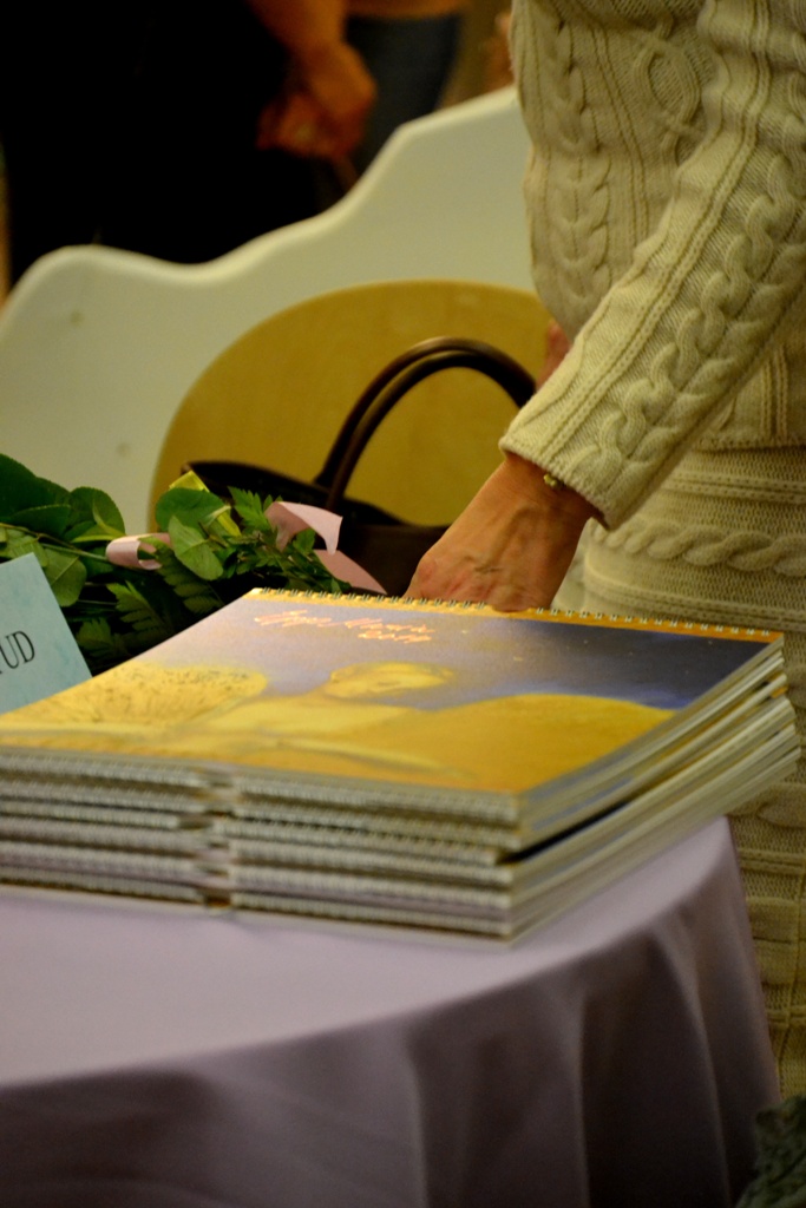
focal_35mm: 150
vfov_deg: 13.7
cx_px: 403
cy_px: 604
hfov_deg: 9.2
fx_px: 5035
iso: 2800
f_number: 4.8
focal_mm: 100
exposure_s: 1/125
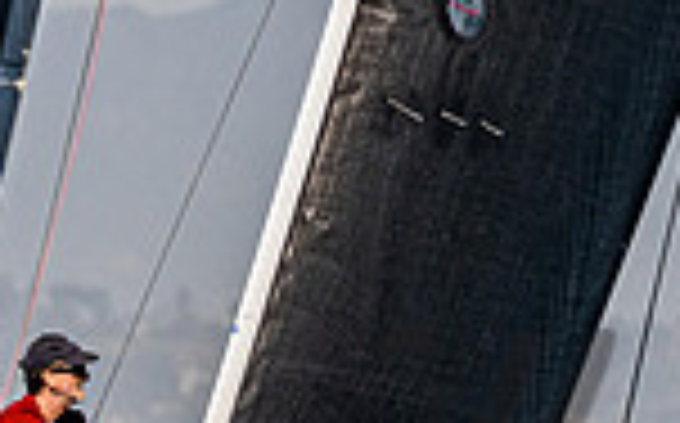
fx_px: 28730
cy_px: 612
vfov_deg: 0.8
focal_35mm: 1552
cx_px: 192
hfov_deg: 1.4
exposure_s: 1/5000
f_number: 5.3
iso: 320
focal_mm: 290
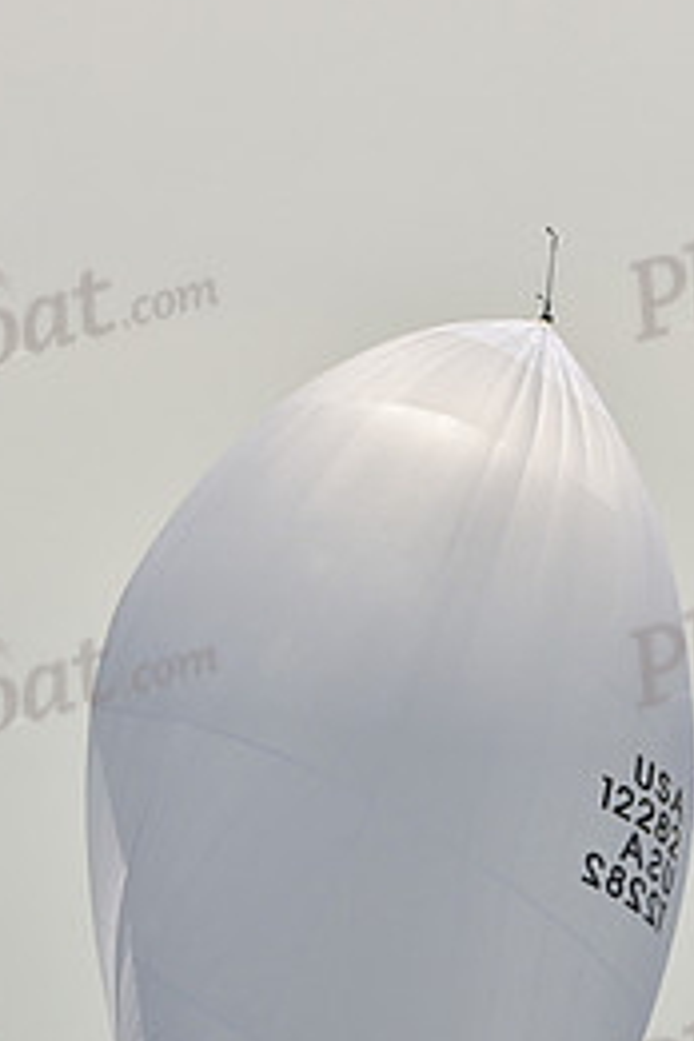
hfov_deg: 6.5
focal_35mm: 211
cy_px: 869
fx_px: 6101
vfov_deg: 9.7
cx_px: 425
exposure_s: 1/1600
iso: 400
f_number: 11
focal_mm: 95
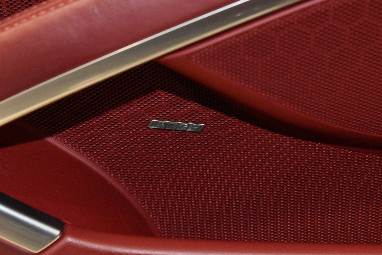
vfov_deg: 16.6
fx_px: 875
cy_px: 128
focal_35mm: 82
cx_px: 191
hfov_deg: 24.6
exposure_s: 1/100
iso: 6400
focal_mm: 55
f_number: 8
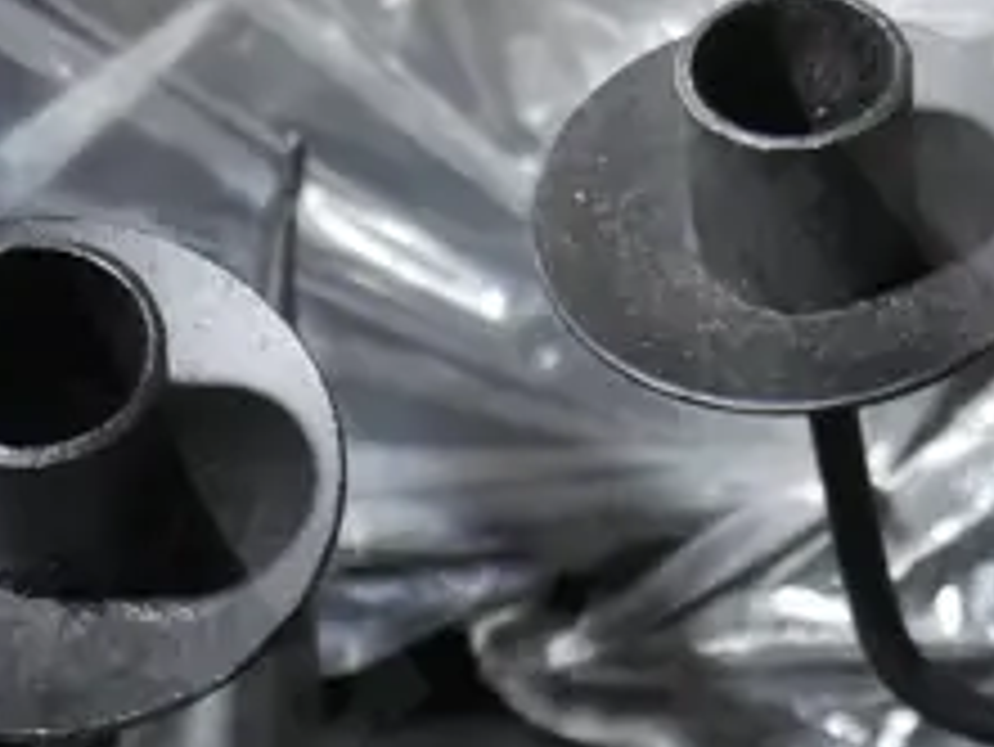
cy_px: 495
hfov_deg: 11.2
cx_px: 517
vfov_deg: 8.4
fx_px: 5057
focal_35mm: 176
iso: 2000
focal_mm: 19
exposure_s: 1/125
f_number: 4.1
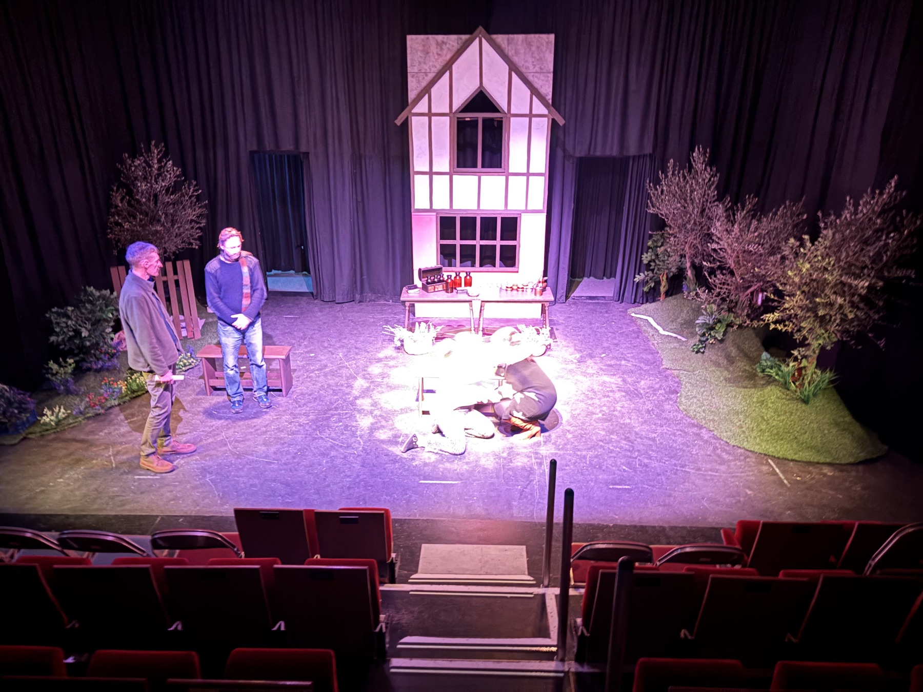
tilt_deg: -22.3
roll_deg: -0.6
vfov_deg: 53.1
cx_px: 462
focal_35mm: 26
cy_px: 346
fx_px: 693
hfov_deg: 67.3
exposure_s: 1
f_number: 1.6
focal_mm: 5.96
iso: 10000
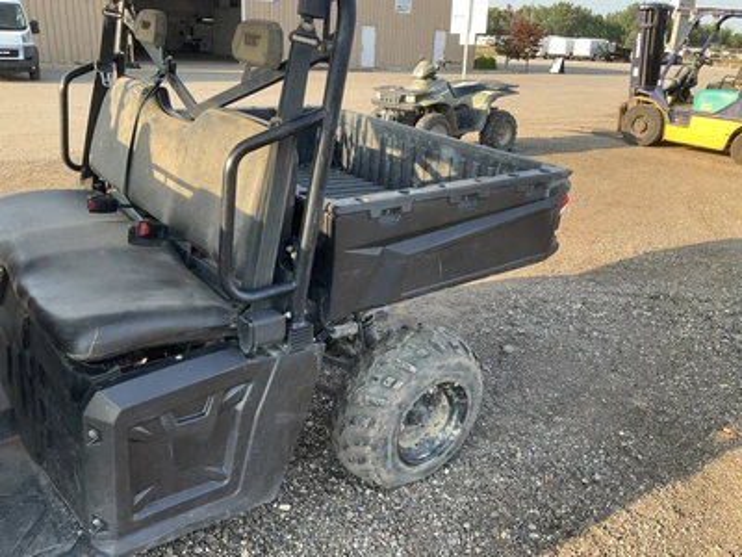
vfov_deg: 48.2
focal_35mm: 29
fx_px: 622
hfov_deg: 61.7
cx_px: 371
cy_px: 278
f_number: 1.8
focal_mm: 3
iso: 20
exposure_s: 1/167
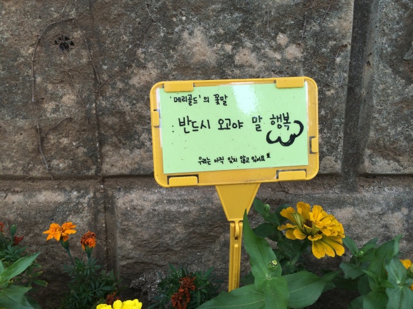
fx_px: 358
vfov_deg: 46.8
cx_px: 206
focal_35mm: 30
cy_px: 154
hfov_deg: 60.0
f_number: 2.2
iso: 32
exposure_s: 1/494
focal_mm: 4.12
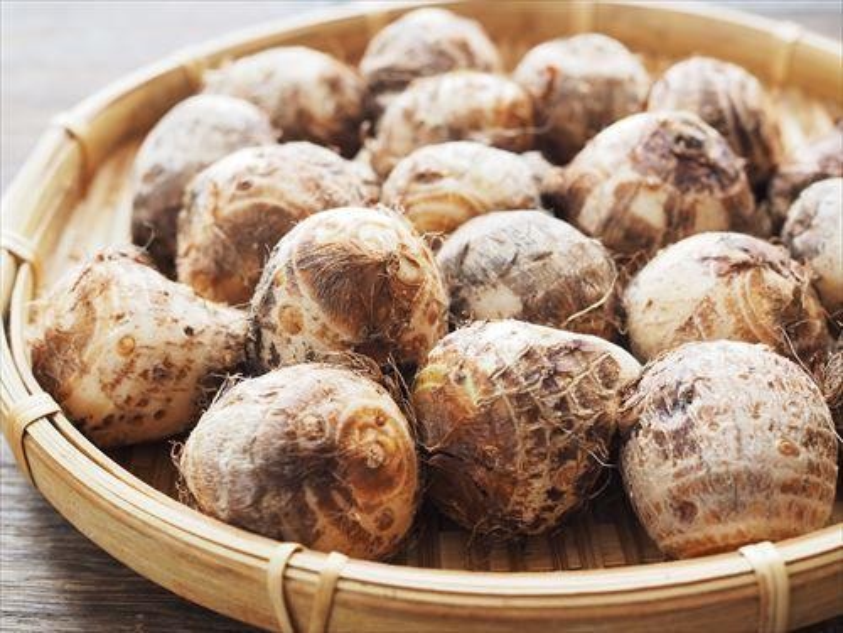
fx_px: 1218
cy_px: 316
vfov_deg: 29.1
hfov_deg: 38.2
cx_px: 422
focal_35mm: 50
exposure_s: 1/2.5
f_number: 5
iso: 250
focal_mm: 25
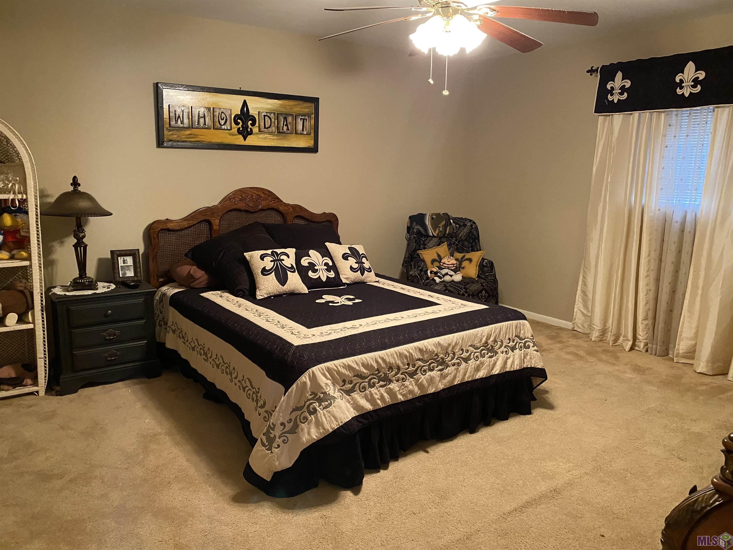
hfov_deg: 67.3
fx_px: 551
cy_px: 275
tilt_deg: -12.0
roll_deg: -0.9
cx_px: 366
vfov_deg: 53.1
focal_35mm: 26
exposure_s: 1/40
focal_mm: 4.25
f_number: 1.8
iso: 500
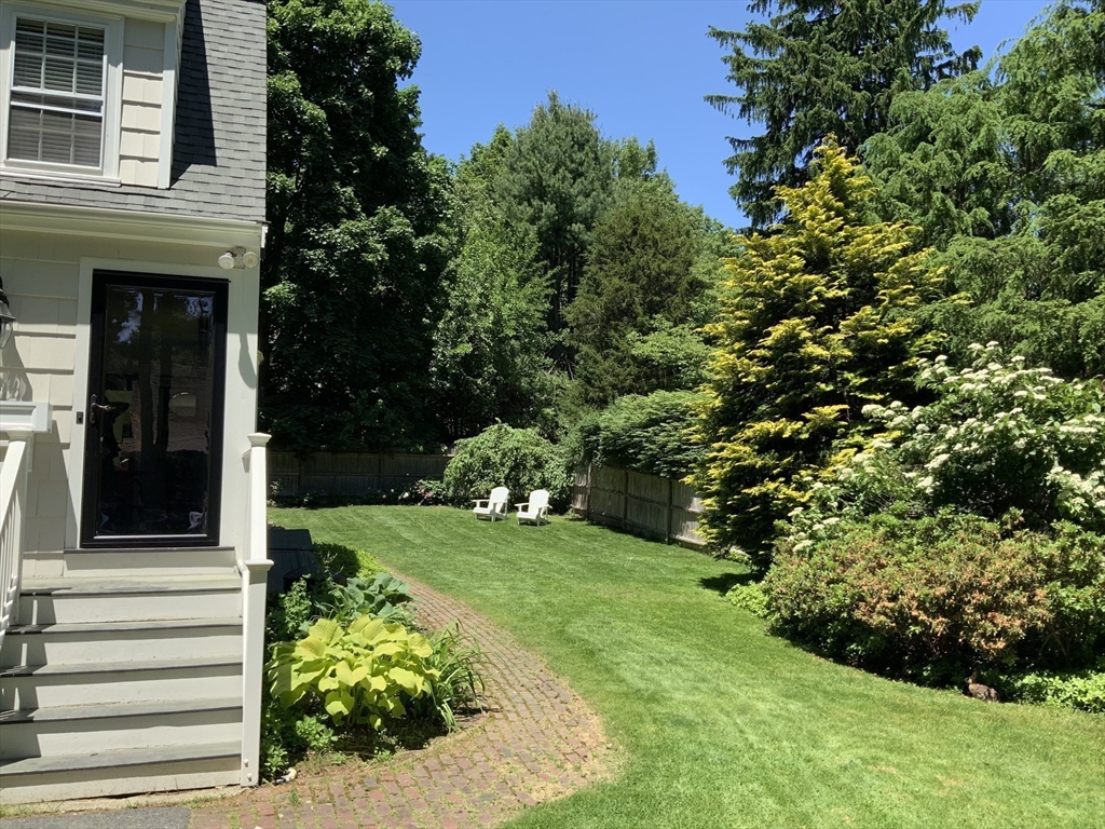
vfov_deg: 48.2
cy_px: 414
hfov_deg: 61.7
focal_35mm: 29
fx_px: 926
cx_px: 552
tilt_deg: +4.9
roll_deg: -0.3
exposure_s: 1/997
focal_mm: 3
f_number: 1.8
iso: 16
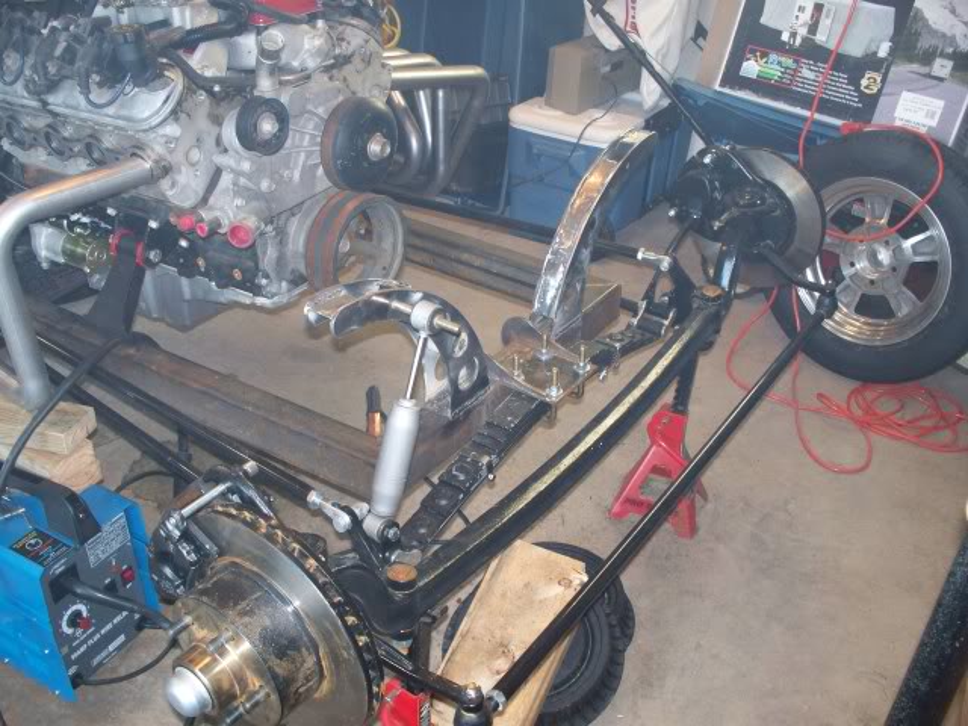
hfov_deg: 51.4
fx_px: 1007
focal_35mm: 36
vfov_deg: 39.7
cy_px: 363
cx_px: 484
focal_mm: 7.54
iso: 200
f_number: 2.8
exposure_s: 1/30
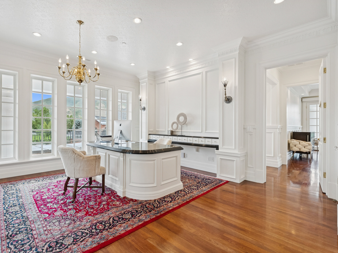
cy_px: 128
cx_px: 144
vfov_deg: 74.7
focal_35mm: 17
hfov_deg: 90.4
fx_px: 166
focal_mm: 15
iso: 1600
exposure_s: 1/160
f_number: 6.3
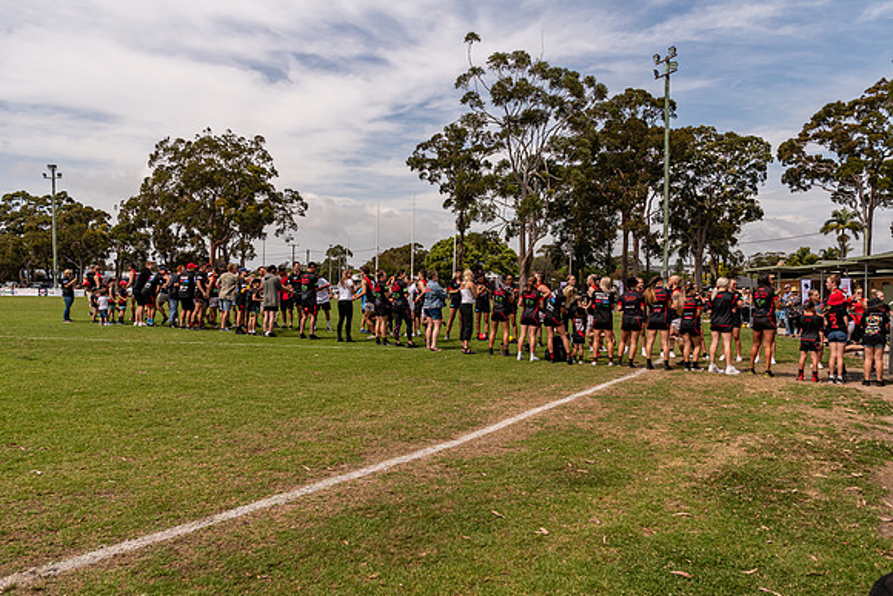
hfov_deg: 67.4
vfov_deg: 48.0
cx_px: 446
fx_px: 670
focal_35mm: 27
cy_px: 298
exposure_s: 1/2500
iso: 400
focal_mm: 18
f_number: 6.3
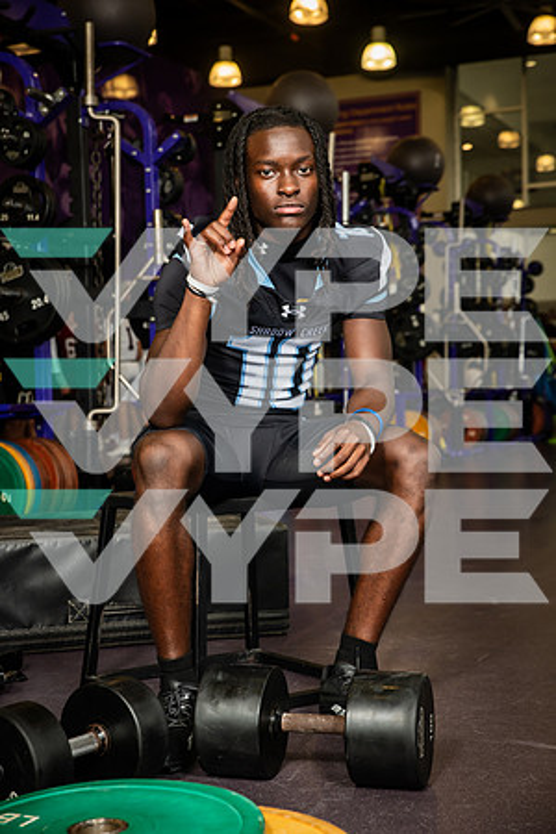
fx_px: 1344
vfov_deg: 34.5
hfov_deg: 23.4
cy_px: 417
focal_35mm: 58
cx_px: 278
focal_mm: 58
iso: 500
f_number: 5.6
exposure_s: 1/250
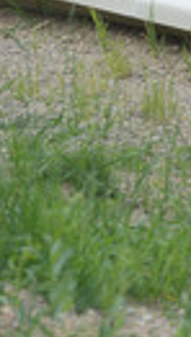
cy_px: 89
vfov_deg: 3.5
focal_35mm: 622
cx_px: 511
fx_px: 5582
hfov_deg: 1.9
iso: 500
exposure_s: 1/640
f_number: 6.3
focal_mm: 195
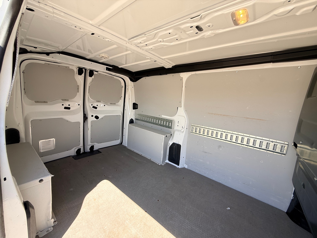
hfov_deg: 102.1
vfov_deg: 85.7
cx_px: 158
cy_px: 119
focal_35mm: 14
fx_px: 128
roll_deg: -2.9
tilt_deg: -6.9
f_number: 2.2
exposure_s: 1/148
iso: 50
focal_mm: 2.22
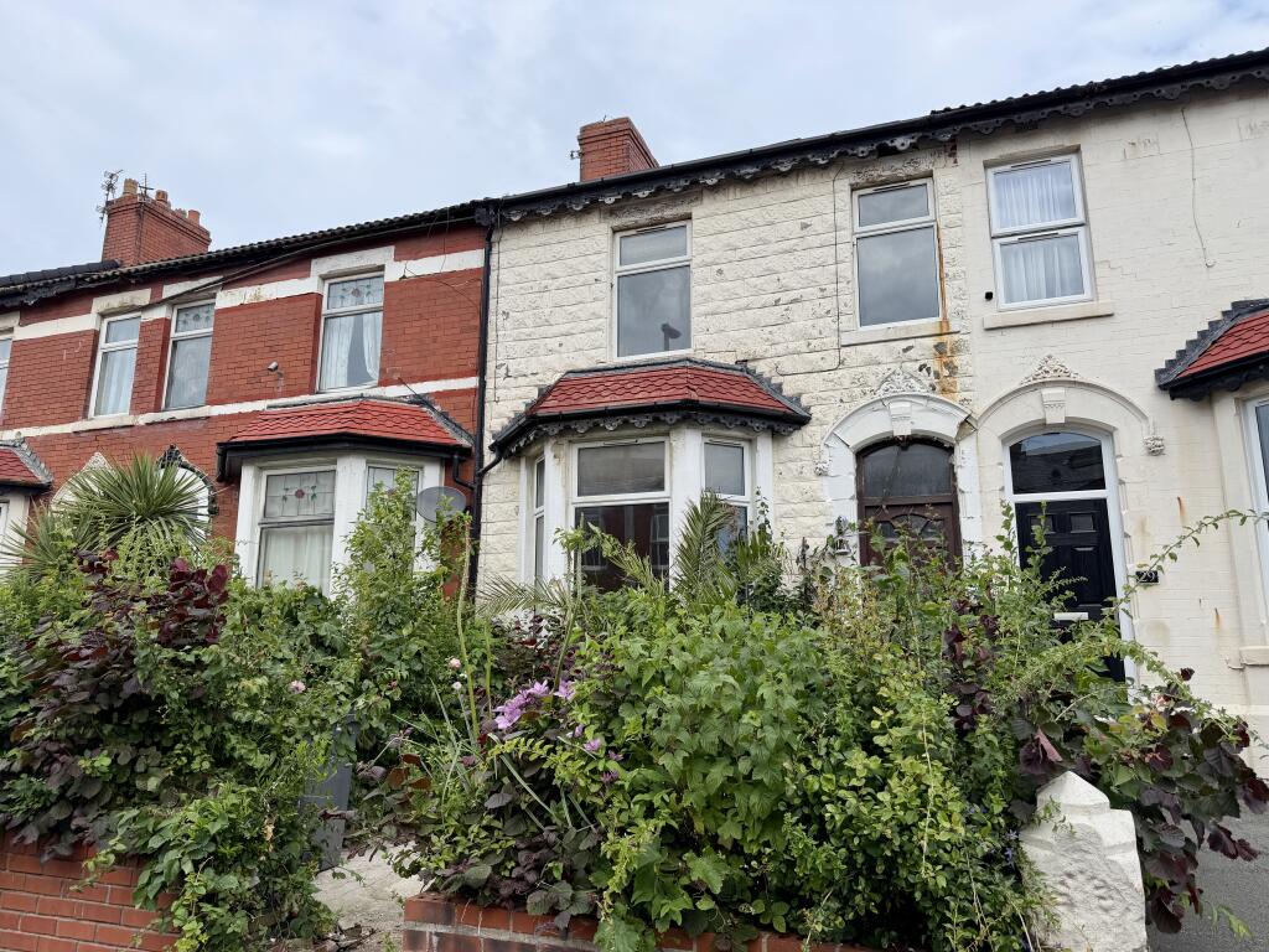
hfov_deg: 71.6
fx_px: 880
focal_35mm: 24
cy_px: 476
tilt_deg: +13.0
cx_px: 634
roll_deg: -0.2
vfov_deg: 56.8
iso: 80
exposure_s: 1/4405
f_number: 1.78
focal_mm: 6.76
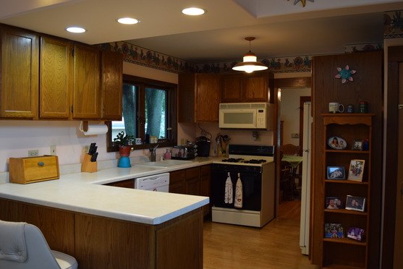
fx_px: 347
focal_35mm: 31
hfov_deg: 60.3
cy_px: 131
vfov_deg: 42.4
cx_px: 203
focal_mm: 18
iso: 640
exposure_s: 1/60
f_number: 4
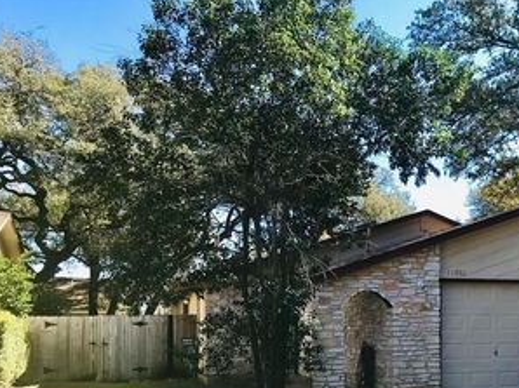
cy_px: 314
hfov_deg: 38.8
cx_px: 423
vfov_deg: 30.1
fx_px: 704
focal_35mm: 47
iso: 20
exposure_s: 1/731
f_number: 1.8
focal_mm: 3.99
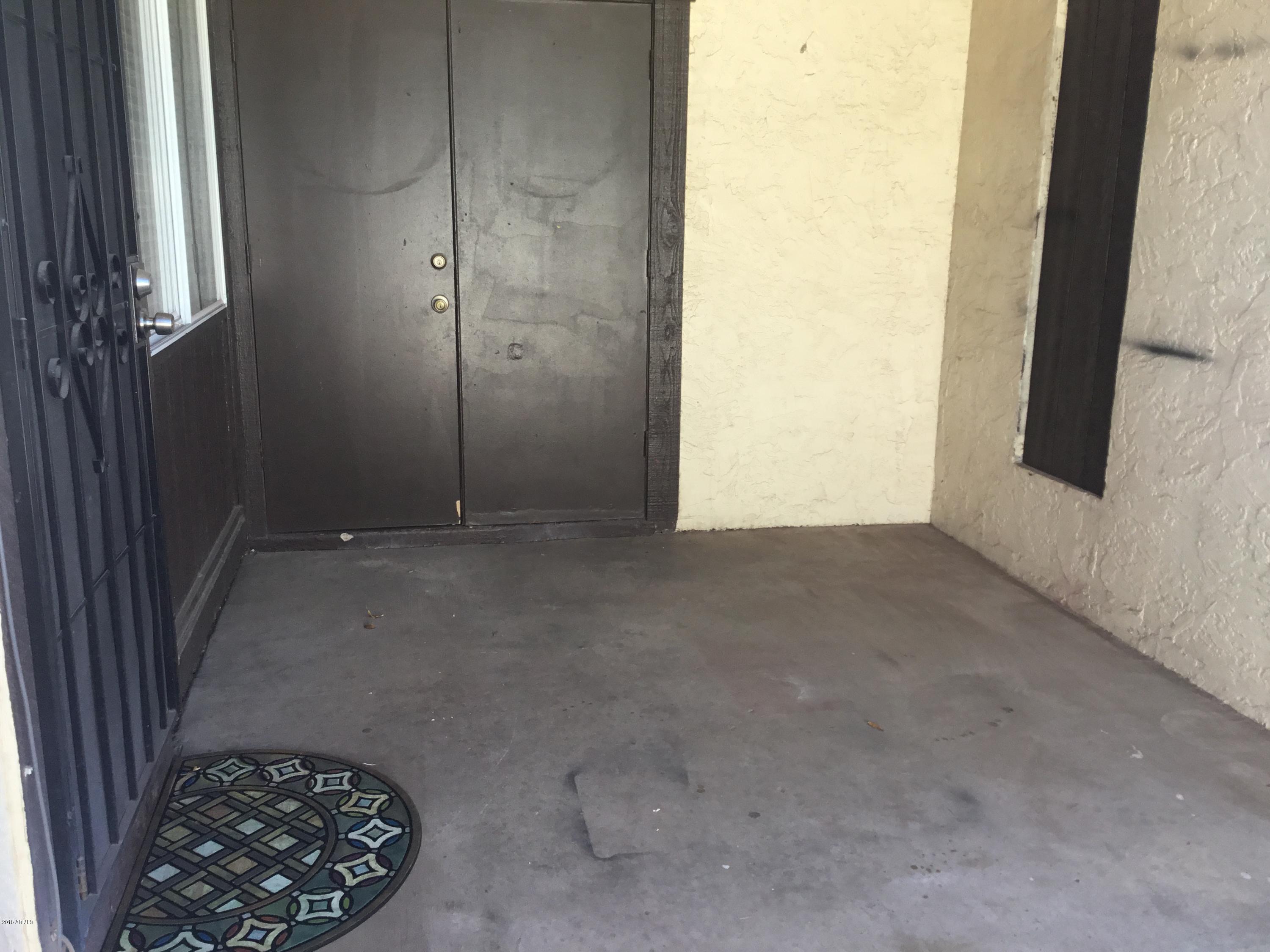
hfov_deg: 58.4
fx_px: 1137
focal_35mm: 31
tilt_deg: -13.6
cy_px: 476
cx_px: 635
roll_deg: -0.4
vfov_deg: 45.4
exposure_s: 1/120
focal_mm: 3.3
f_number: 2.4
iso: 40
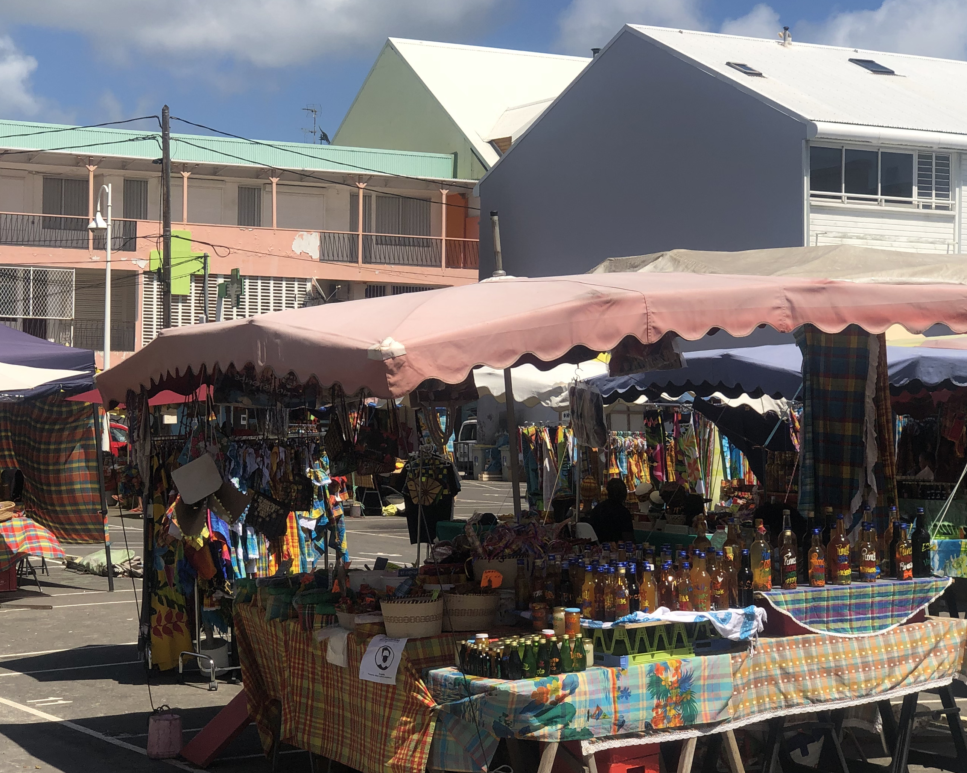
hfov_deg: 24.1
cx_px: 385
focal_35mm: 79
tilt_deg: +2.0
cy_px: 386
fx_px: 2261
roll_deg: +0.3
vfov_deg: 19.4
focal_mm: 6
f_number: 2.4
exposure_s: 1/1372
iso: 16
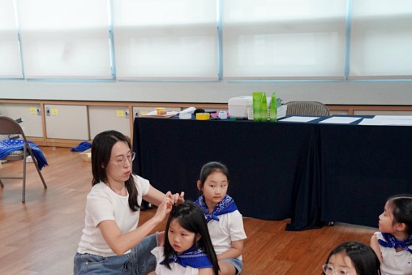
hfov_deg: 32.2
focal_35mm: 62
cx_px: 155
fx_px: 710
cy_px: 222
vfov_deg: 21.6
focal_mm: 35
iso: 3200
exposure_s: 1/160
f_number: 4
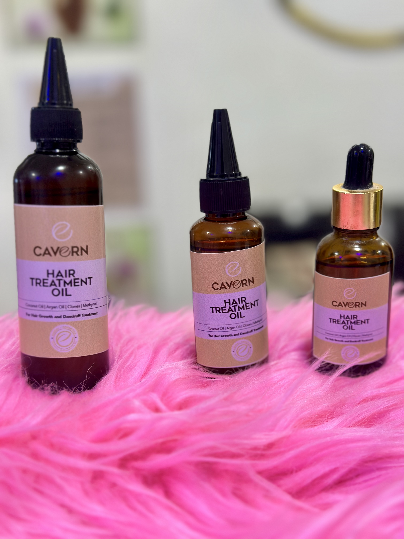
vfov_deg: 39.7
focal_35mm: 48
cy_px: 270
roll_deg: +2.2
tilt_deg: -10.1
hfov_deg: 30.3
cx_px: 202
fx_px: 747
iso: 125
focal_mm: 6.86
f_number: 1.78
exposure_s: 1/100
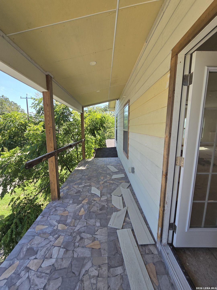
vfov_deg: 106.2
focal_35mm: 13
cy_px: 145
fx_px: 109
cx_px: 108
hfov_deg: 89.9
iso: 50
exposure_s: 1/580
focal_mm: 2.2
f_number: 2.2
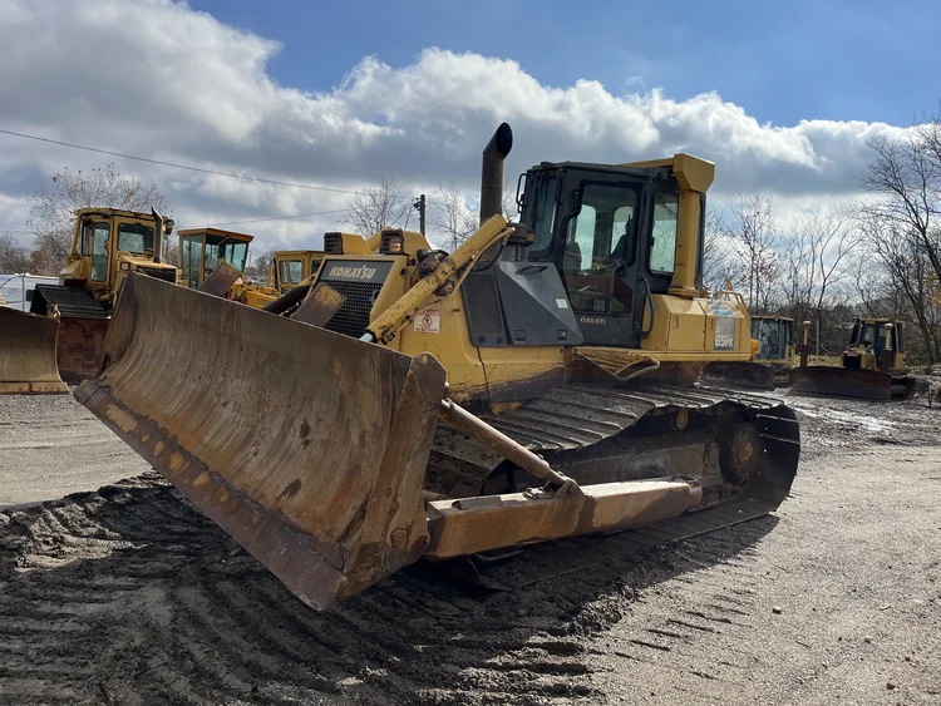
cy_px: 353
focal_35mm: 26
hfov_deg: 67.3
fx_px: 707
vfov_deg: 53.1
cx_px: 470
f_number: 1.6
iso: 50
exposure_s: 1/5319
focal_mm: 5.1
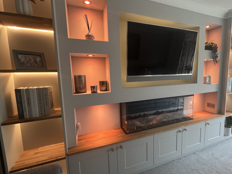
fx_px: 114
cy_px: 87
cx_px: 136
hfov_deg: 90.2
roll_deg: +1.0
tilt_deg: -6.8
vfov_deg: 74.7
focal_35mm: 17
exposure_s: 1/100
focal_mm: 1.57
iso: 200
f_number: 1.8
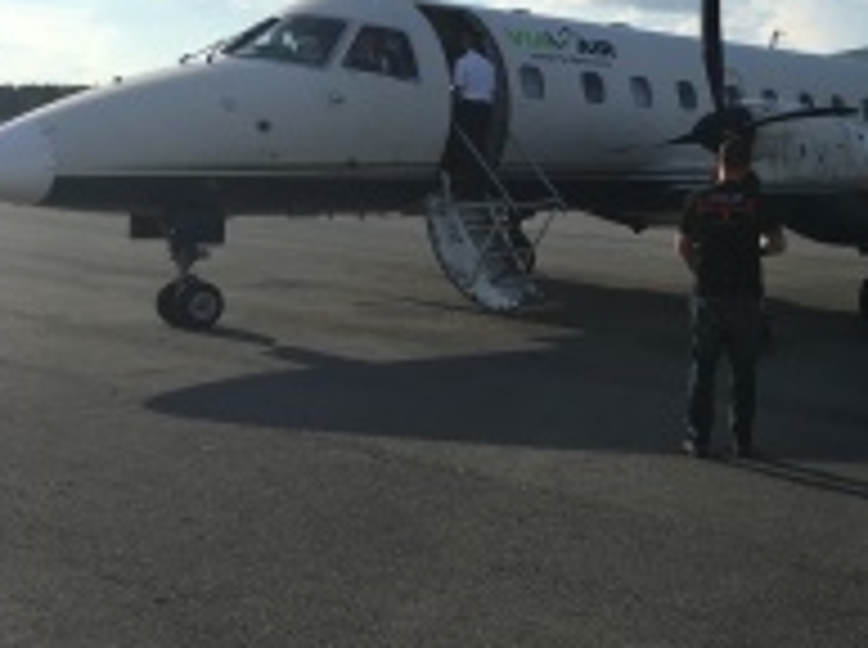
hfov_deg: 33.0
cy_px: 261
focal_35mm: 55
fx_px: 1377
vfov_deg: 26.4
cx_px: 796
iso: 25
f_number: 2.2
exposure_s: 1/2404
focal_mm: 4.15
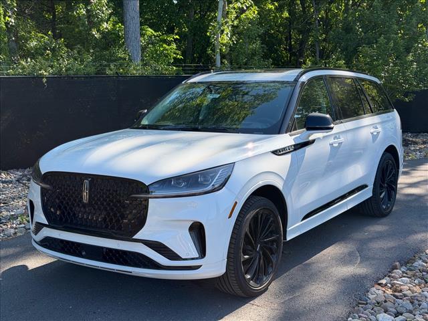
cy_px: 160
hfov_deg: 39.7
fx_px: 593
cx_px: 214
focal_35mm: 48
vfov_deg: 30.3
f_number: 1.78
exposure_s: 1/1642
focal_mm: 6.76
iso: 80
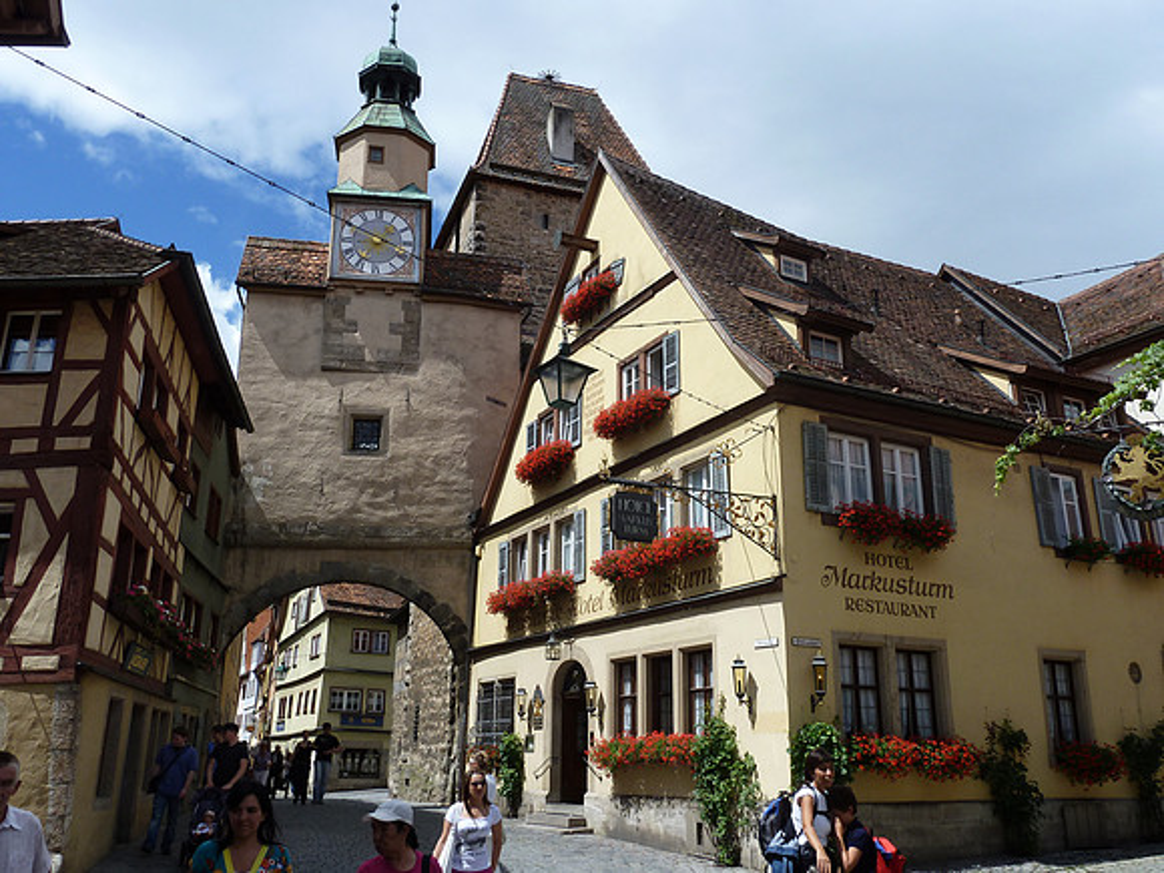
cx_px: 582
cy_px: 436
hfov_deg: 60.0
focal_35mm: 30
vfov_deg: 46.8
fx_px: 1009
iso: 80
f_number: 5
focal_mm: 5
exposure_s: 1/500
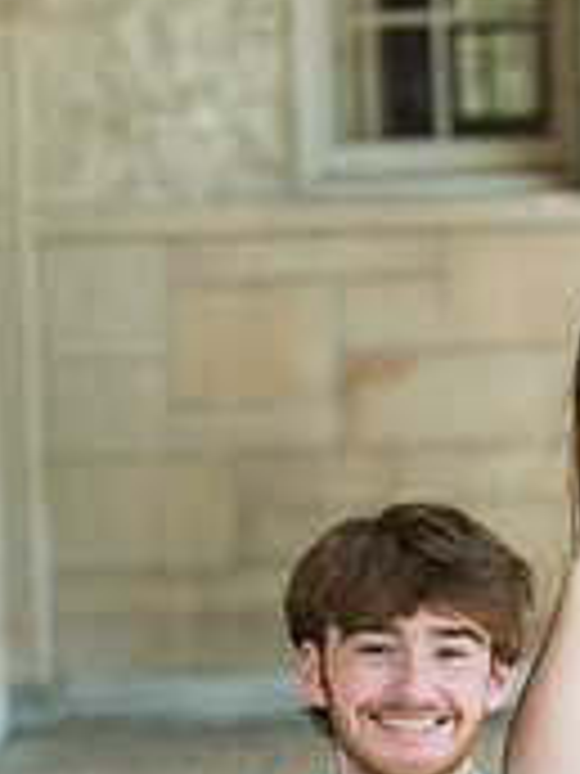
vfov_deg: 8.0
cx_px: 589
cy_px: 472
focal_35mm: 247
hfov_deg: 6.0
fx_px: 5518
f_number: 4
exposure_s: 1/200
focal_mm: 98
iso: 320
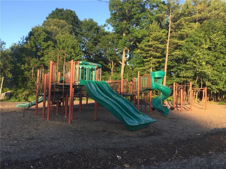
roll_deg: -0.3
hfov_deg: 61.7
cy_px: 84
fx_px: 189
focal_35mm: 29
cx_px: 113
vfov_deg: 48.2
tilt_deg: +2.7
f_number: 2.2
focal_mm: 4.15
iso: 32
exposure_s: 1/273
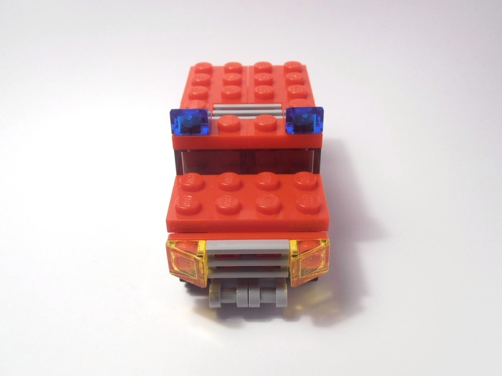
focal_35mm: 37
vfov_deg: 38.7
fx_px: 537
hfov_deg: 50.1
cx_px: 251
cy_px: 188
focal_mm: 6.61
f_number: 3.9
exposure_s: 1/50
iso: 80
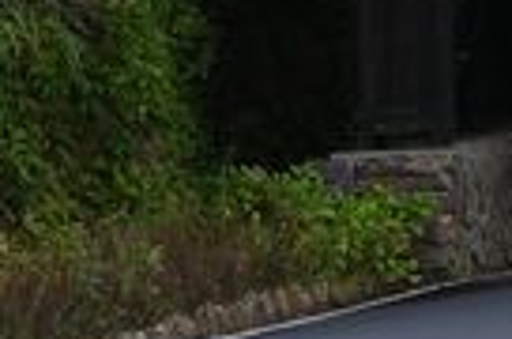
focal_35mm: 252
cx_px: 1389
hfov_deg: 7.4
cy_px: -403
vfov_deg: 5.3
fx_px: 3576
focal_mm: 38
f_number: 6.3
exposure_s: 1/160
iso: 100
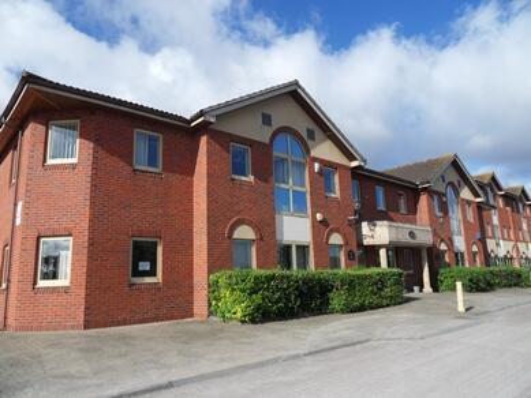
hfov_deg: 71.6
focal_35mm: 24
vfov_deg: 56.8
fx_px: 368
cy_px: 199
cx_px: 266
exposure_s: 1/250
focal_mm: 4.2
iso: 80
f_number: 7.5
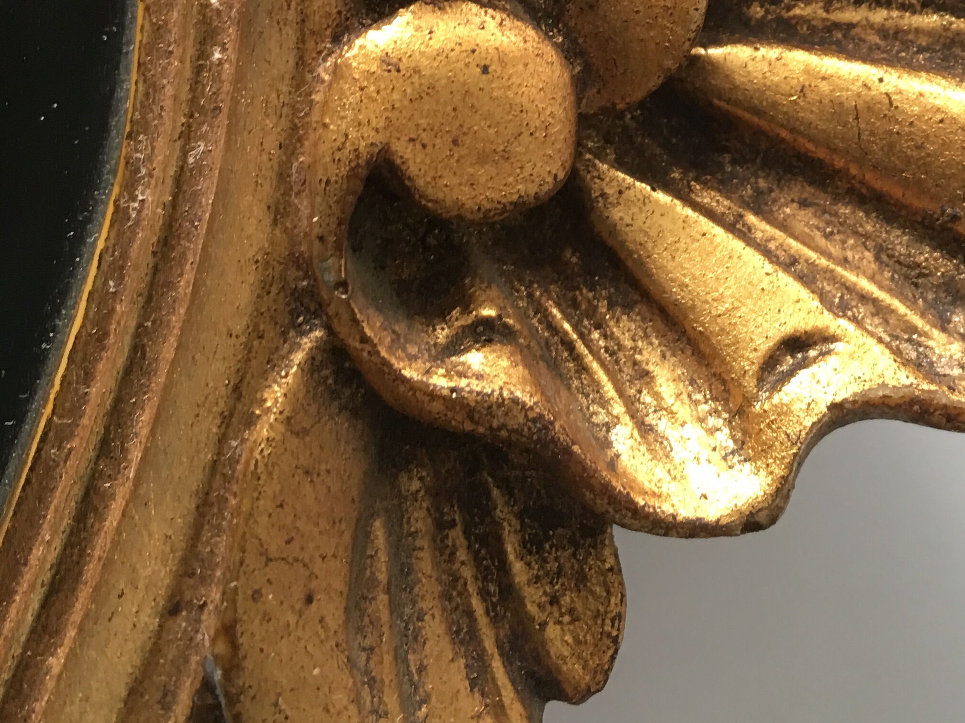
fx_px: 1617
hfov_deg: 32.7
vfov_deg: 23.6
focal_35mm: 58
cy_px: -82
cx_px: 705
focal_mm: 4.15
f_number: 2.2
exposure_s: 1/17
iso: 40
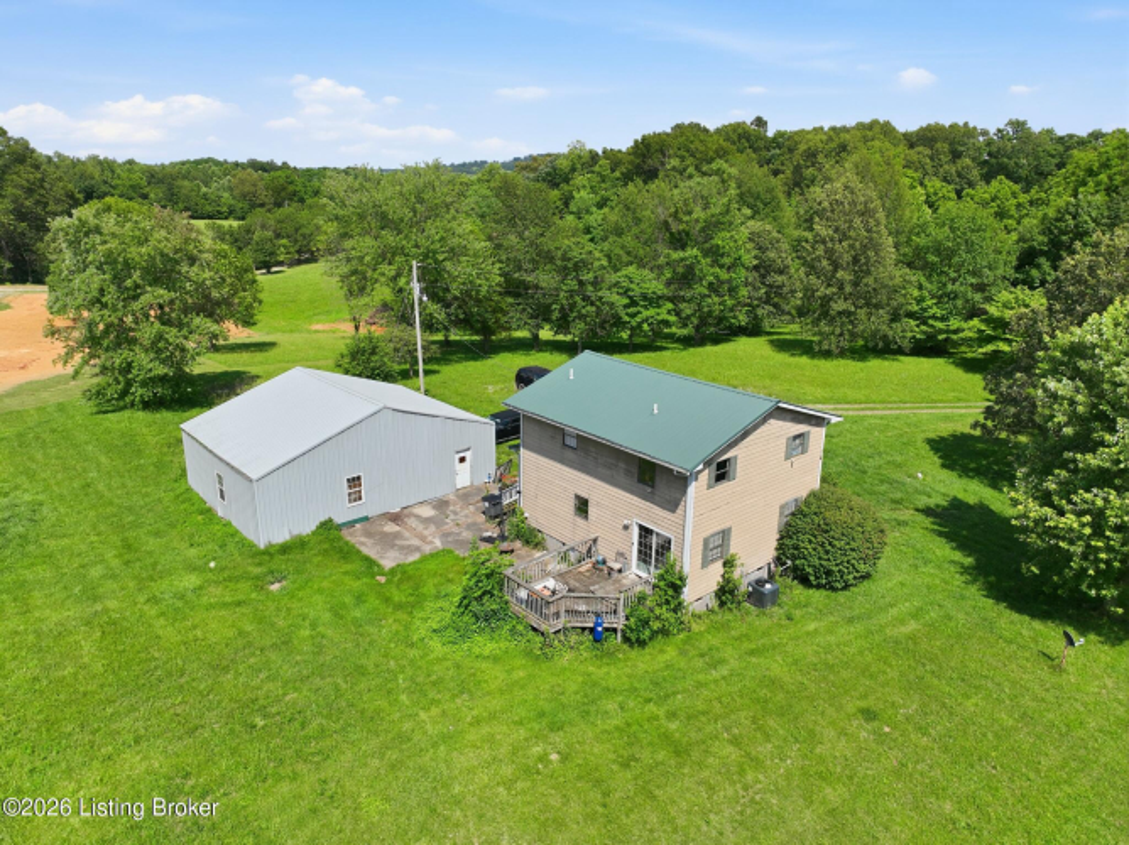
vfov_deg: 56.8
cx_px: 564
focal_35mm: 24
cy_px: 422
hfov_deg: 71.6
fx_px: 782
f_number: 2.8
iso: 100
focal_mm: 12.3
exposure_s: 1/2500
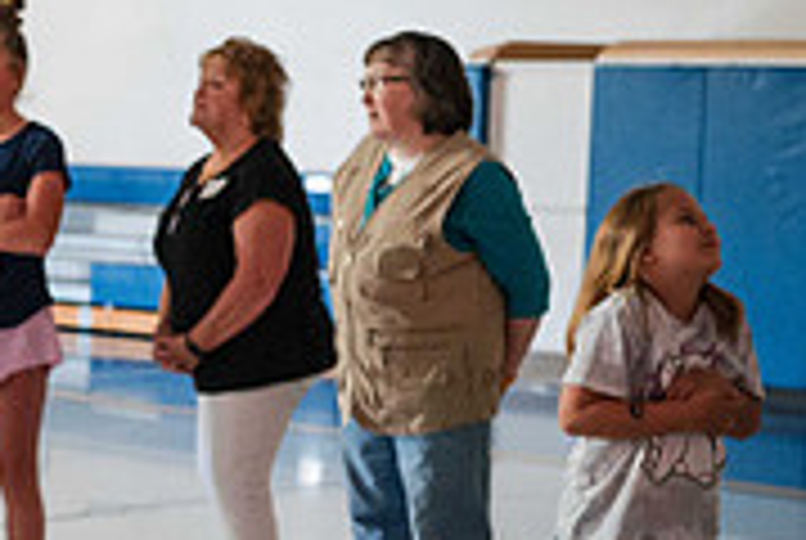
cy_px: 400
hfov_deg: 15.7
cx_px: -237
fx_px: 2781
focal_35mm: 124
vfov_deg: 11.1
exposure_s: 1/60
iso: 4000
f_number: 2.8
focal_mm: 35
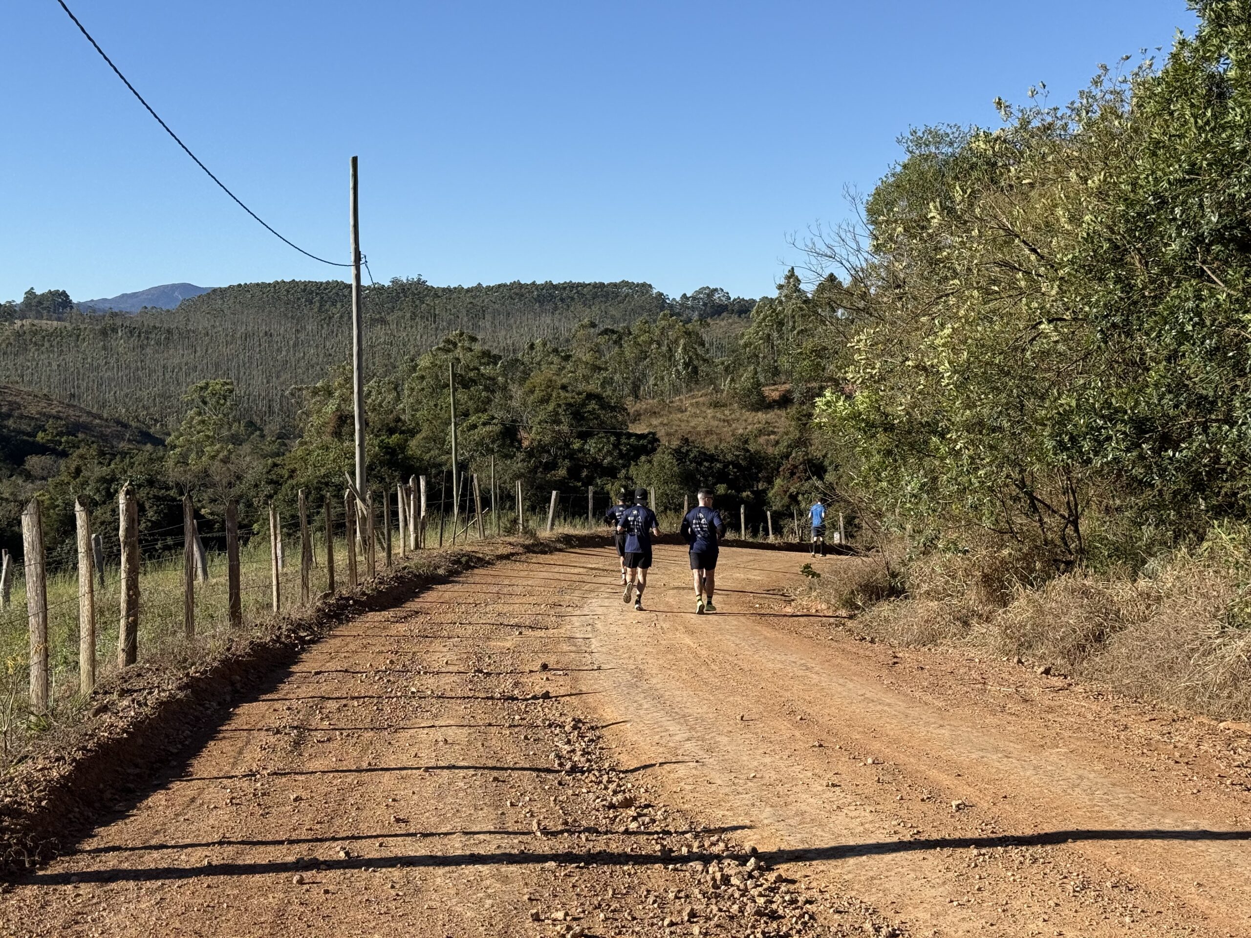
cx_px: 626
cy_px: 469
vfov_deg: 30.3
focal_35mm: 48
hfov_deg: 39.7
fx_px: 1735
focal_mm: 6.76
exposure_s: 1/4098
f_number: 1.78
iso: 64
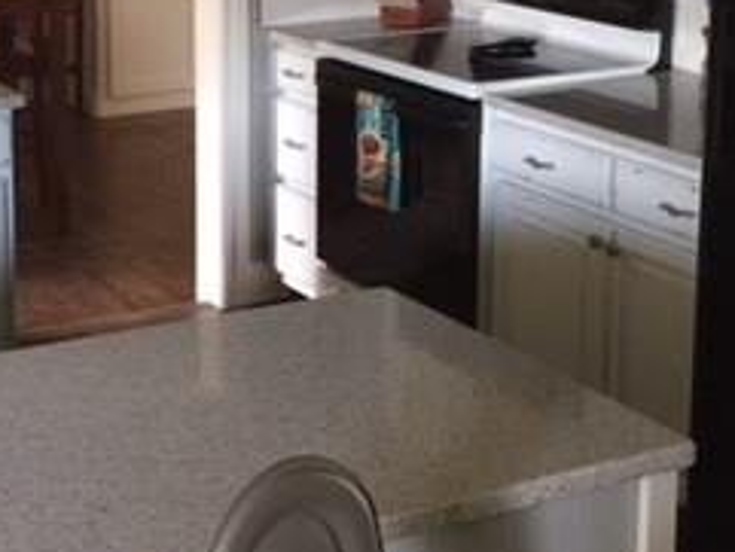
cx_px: 229
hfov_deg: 25.2
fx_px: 1636
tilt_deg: -10.9
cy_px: 61
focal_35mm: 77
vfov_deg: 18.8
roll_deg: -0.8
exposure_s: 1/15
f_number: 2.2
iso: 100
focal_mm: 4.15
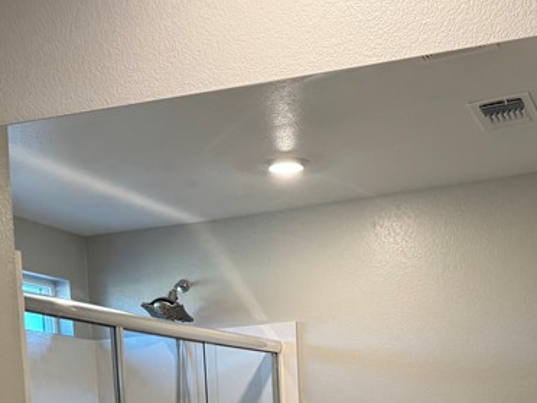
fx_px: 1024
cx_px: 339
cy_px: 524
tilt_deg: -5.4
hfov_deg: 29.3
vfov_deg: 20.3
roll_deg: +1.9
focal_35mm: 66
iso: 200
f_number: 1.78
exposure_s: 1/120
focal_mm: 6.76
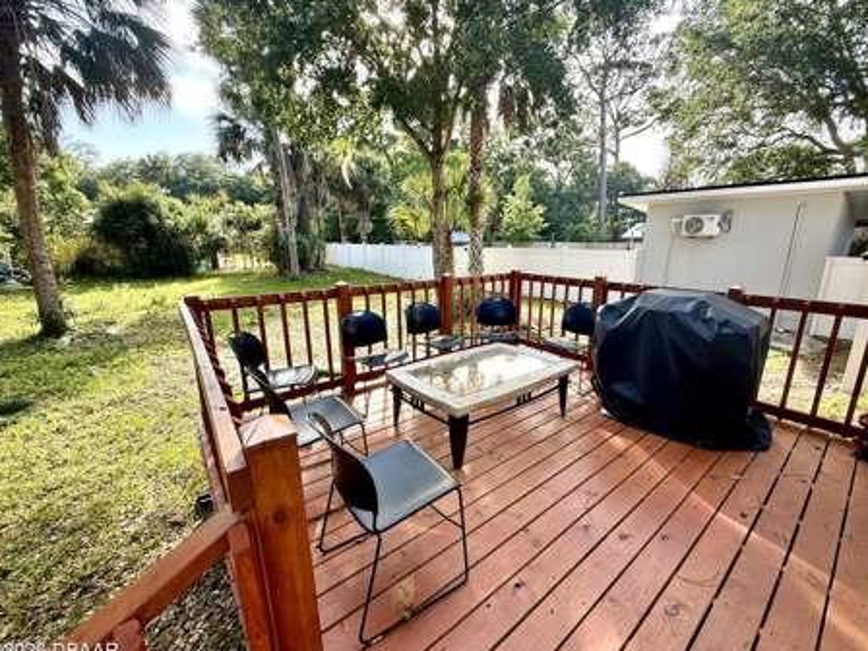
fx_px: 376
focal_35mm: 15
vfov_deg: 81.7
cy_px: 332
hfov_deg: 98.1
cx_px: 451
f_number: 2.2
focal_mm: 2.22
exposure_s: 1/243
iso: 64
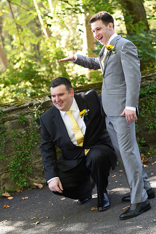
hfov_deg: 16.1
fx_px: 552
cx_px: 78
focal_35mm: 85
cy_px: 117
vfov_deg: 23.9
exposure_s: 1/200
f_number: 4
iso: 500
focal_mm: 85
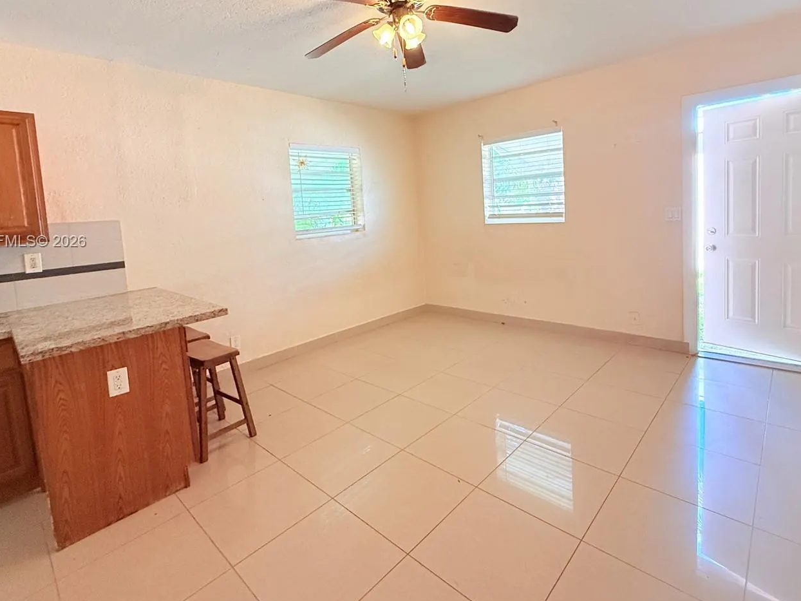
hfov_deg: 87.8
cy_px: 242
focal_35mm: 18
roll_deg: +3.3
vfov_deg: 70.9
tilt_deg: -4.1
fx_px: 417
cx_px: 400
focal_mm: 2.22
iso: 500
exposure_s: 1/120
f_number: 2.2
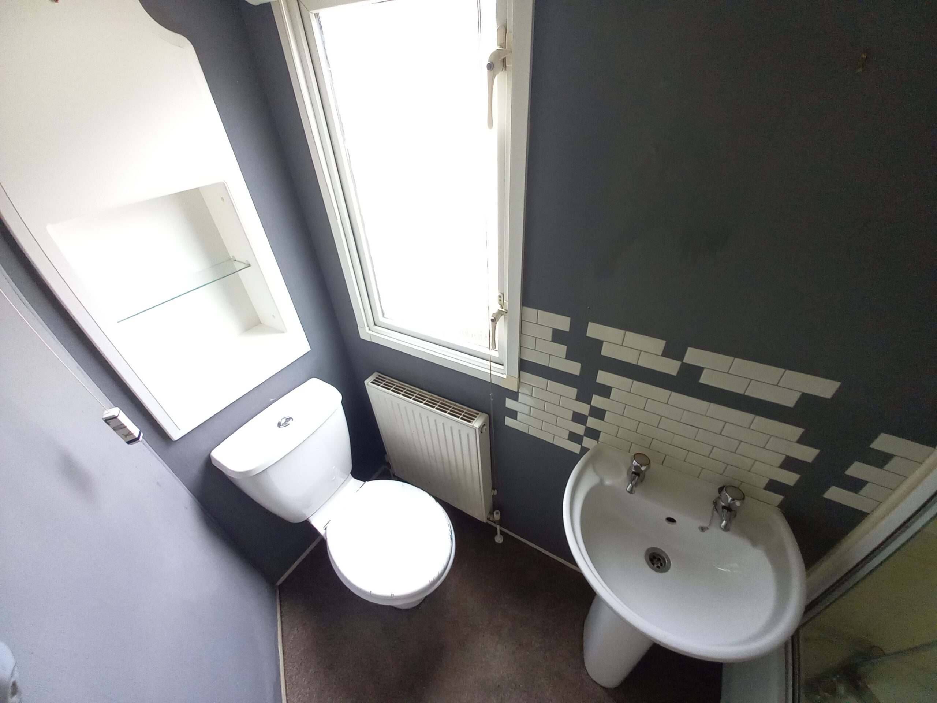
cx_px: 468
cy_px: 352
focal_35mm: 13
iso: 125
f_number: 2.2
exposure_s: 1/50
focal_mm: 1.42
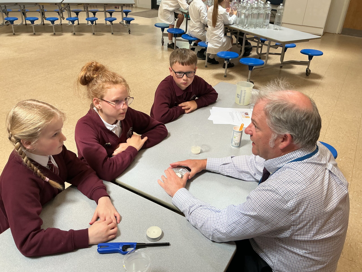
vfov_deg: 48.2
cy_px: 136
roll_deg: -2.4
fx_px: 303
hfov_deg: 61.7
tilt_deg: -30.8
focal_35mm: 29
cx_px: 181
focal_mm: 3
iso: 40
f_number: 1.8
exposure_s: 1/100
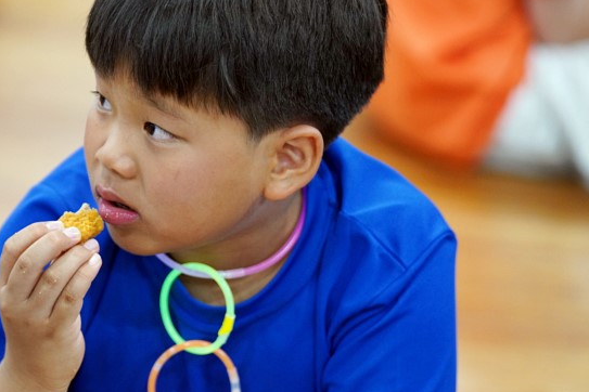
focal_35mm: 237
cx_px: 192
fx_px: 3877
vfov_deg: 5.8
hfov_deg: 8.7
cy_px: 219
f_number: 2.8
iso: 1600
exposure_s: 1/160
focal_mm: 143
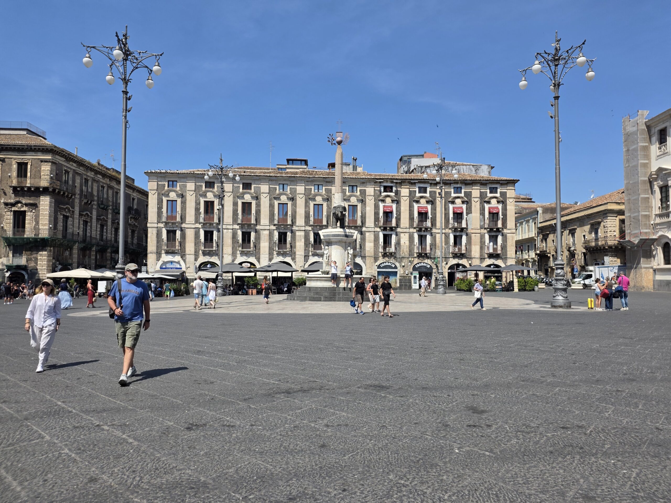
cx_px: 336
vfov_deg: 58.9
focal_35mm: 23
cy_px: 252
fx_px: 446
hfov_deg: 73.9
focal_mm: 6.25
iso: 80
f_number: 1.7
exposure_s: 1/6355
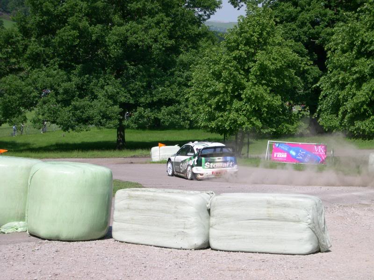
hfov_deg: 23.8
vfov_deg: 18.0
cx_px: 187
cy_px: 140
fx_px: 886
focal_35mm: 82
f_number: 4.1
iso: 100
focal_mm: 17.4
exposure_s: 1/685
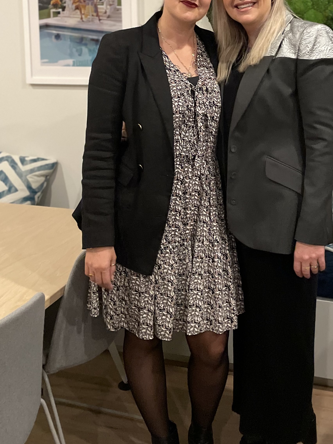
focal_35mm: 38
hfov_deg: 37.7
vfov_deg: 48.7
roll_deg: +0.9
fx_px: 487
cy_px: 176
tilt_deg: -6.9
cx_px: 159
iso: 500
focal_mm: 4.2
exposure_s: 1/48
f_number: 1.6
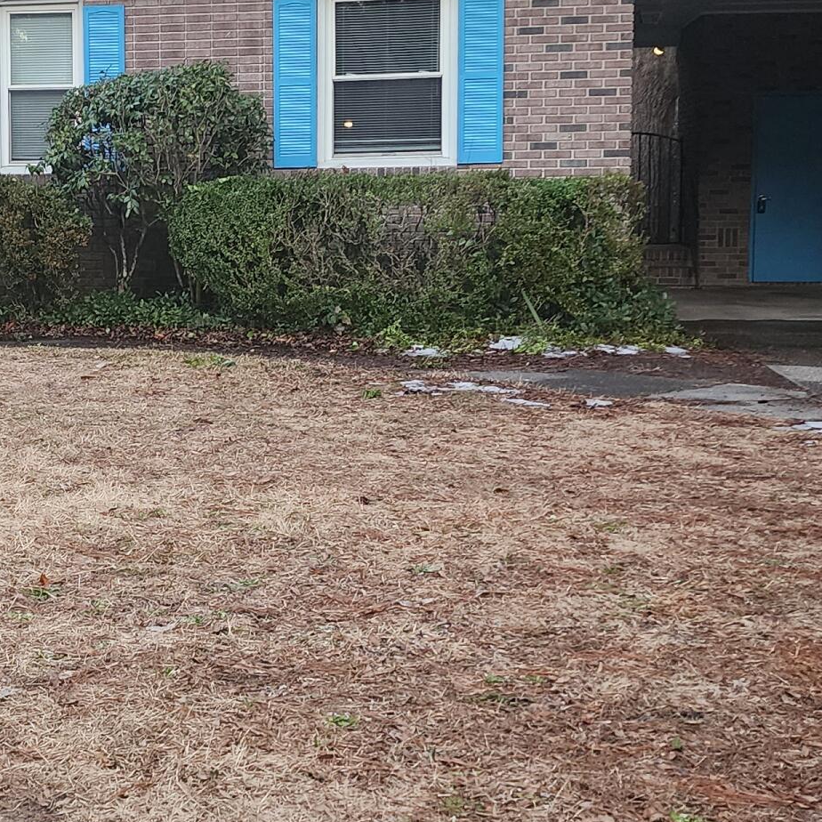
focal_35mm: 66
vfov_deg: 26.1
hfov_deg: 25.4
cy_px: 360
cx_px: 107
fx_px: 1773
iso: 400
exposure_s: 1/120
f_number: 1.8
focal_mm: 6.4
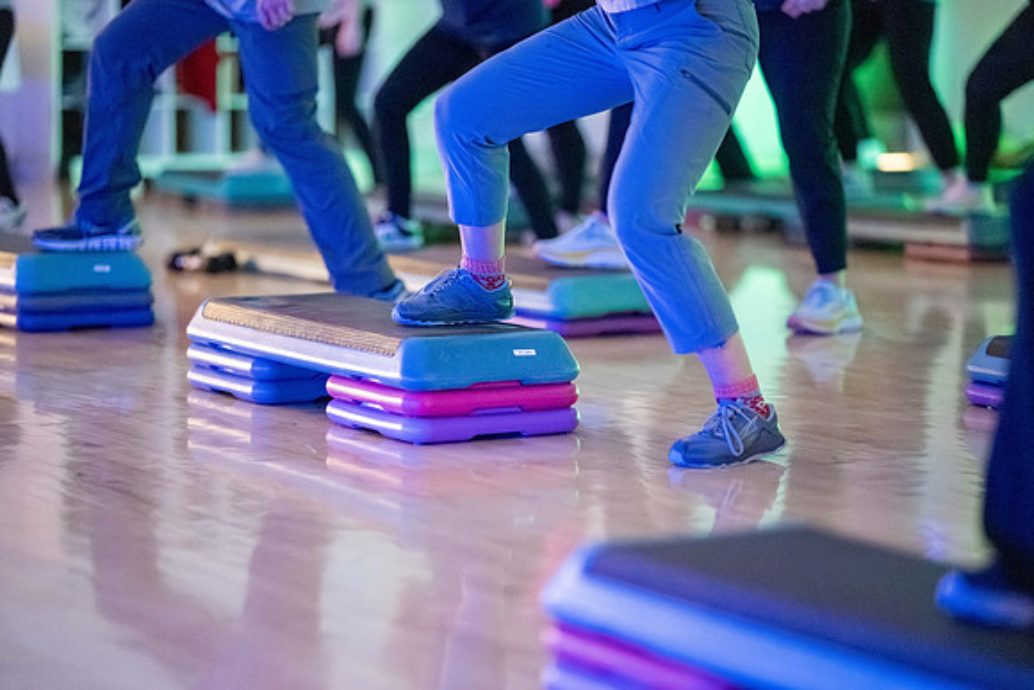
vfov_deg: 13.0
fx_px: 3016
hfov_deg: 19.5
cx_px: 517
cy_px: 345
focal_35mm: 105
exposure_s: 1/125
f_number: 1.4
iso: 12800
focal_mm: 105
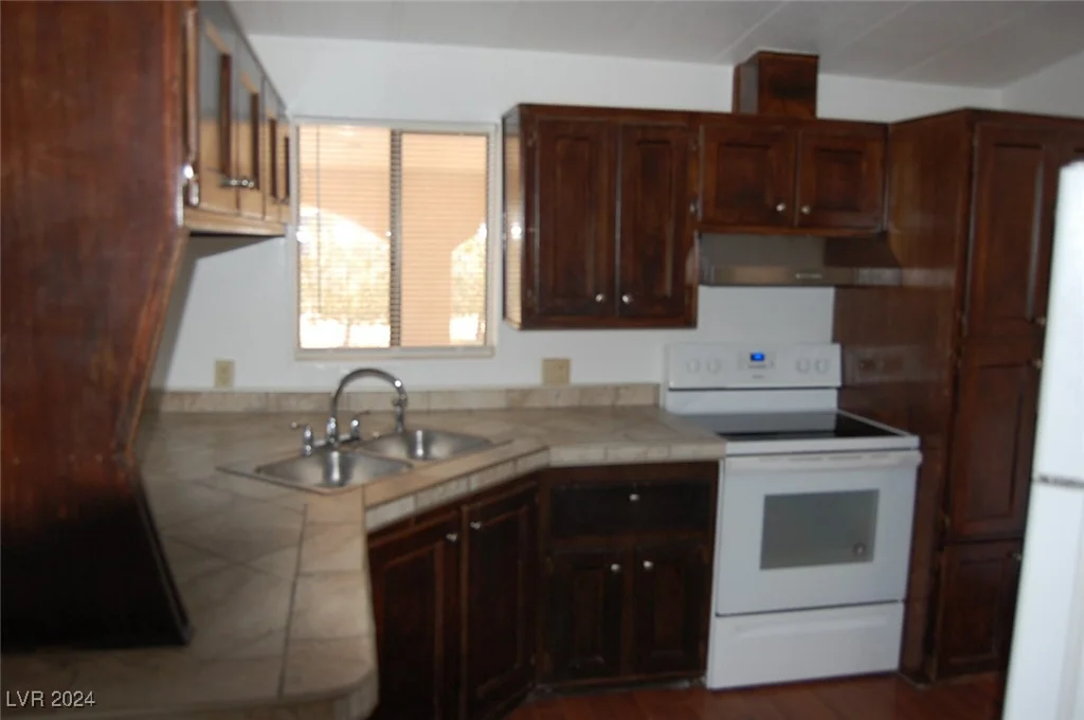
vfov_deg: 47.8
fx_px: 812
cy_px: 360
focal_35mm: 27
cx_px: 542
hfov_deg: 67.4
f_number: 3.5
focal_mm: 18
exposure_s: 1/60
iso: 400
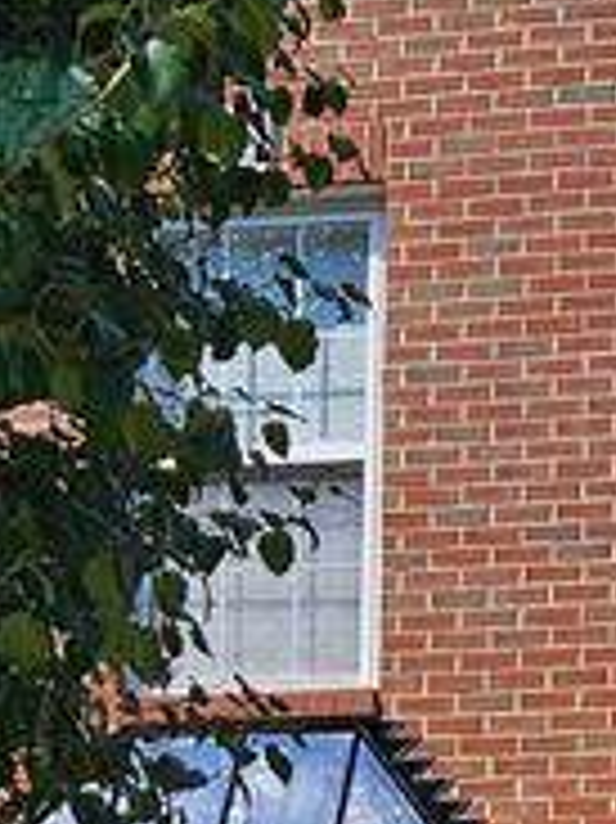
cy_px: 1423
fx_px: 3231
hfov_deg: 10.7
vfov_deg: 13.3
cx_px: 737
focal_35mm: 136
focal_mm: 5.4
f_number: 1.8
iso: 25
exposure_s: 1/1780
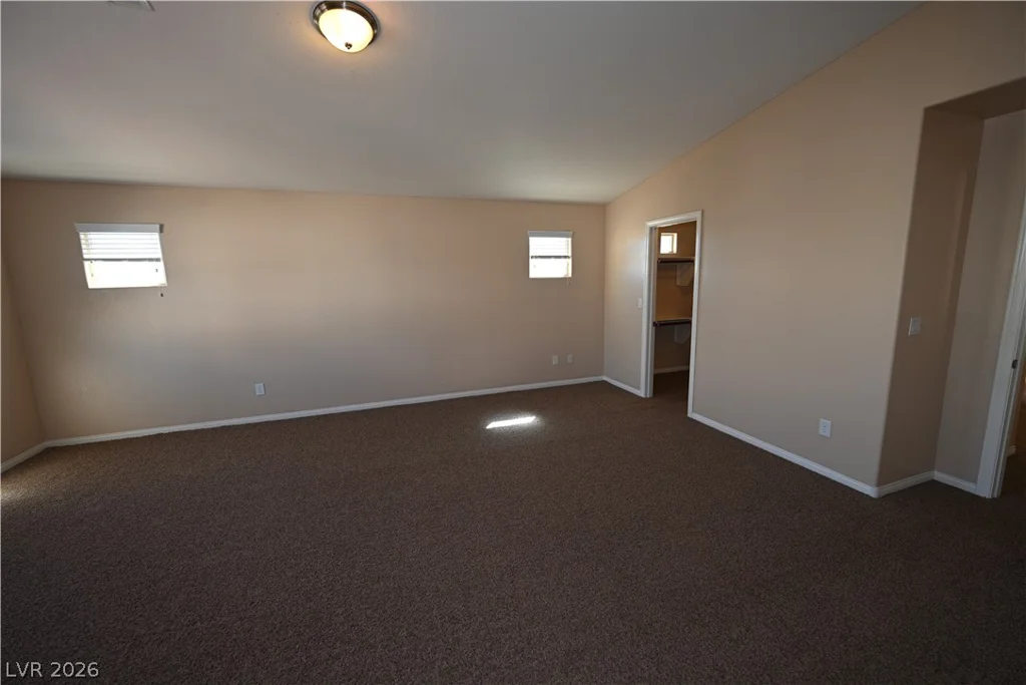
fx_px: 399
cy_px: 342
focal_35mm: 14
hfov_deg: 104.2
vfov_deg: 81.2
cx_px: 513
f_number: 4
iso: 450
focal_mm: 14
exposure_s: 1/60
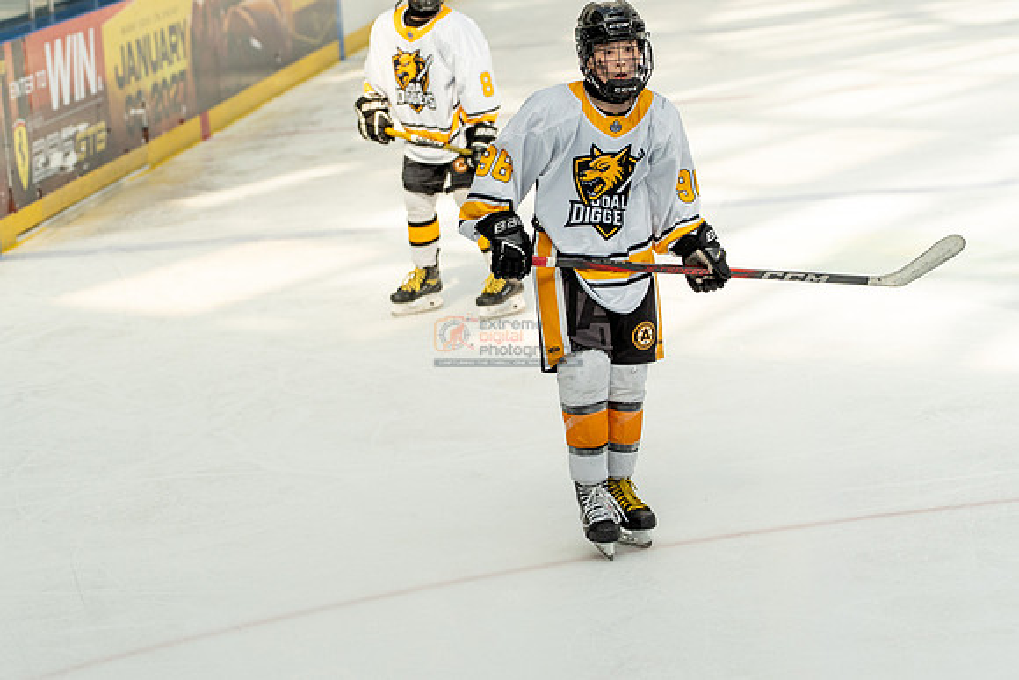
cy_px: 340
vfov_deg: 9.0
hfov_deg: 13.4
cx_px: 510
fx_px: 4332
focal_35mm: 153
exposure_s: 1/1600
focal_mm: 102
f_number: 3.5
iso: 800
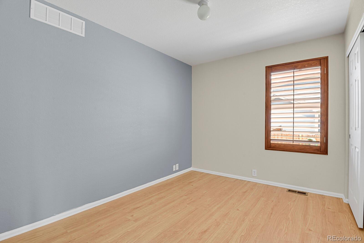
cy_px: 122
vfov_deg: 70.4
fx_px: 172
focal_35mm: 17
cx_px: 182
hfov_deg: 93.3
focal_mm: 17
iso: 250
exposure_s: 3
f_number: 8
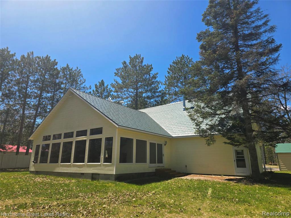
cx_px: 146
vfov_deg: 58.9
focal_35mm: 23
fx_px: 193
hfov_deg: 73.9
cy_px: 109
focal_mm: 6.3
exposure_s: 1/5000
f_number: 1.7
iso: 80
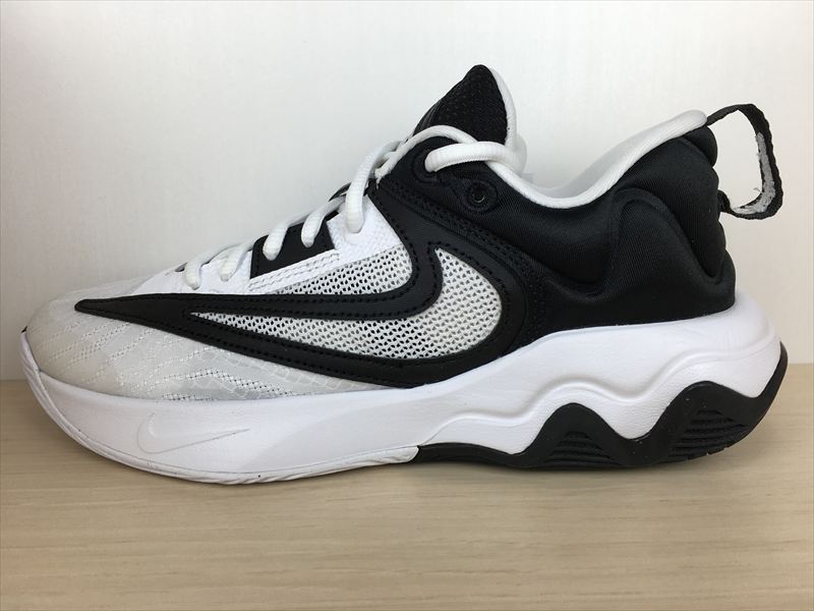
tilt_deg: -11.6
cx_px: 407
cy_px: 306
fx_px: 682
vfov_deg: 48.2
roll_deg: +1.1
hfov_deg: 61.7
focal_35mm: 29
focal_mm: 4.15
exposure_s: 1/120
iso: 25
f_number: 2.2
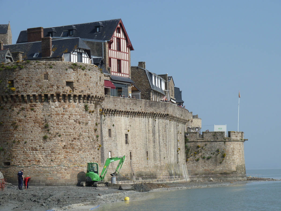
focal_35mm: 104
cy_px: 106
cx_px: 140
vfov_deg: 14.2
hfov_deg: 18.9
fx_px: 844
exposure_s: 1/500
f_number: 5.6
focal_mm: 17
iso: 80
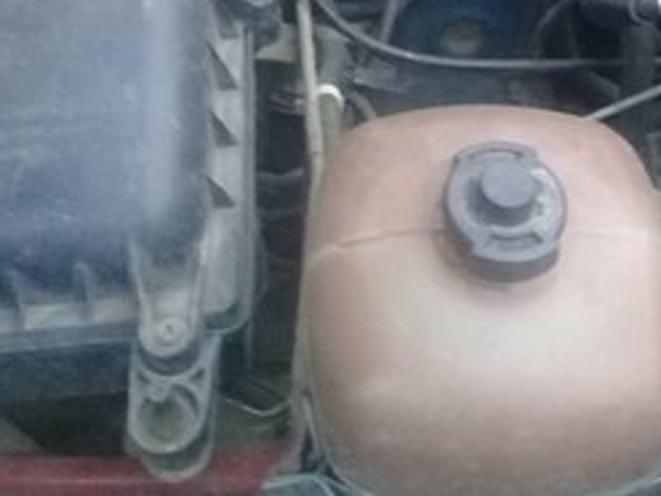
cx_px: 381
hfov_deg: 31.1
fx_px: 1184
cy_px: -123
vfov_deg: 21.7
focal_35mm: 62
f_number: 2.2
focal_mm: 3.3
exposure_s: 1/17
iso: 400
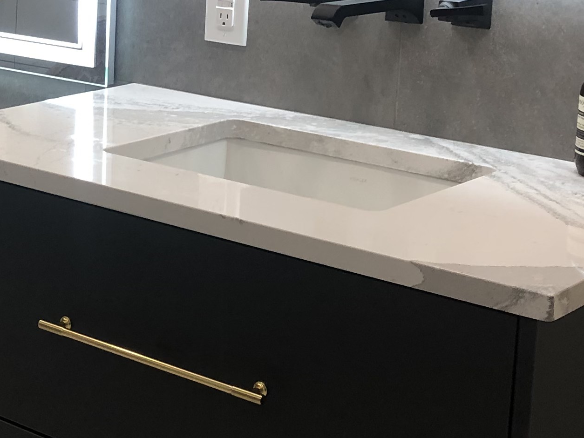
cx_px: 14
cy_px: 108
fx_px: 1519
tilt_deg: -10.8
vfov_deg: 16.3
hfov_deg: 21.1
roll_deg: -0.1
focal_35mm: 90
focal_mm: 4
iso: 25
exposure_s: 1/30
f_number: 1.8
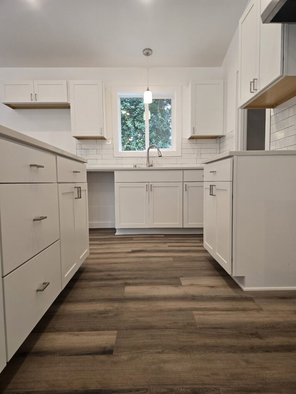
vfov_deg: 73.9
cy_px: 197
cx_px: 148
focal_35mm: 23
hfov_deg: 58.9
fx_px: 262
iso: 125
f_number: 1.7
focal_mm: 6.3
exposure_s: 1/120
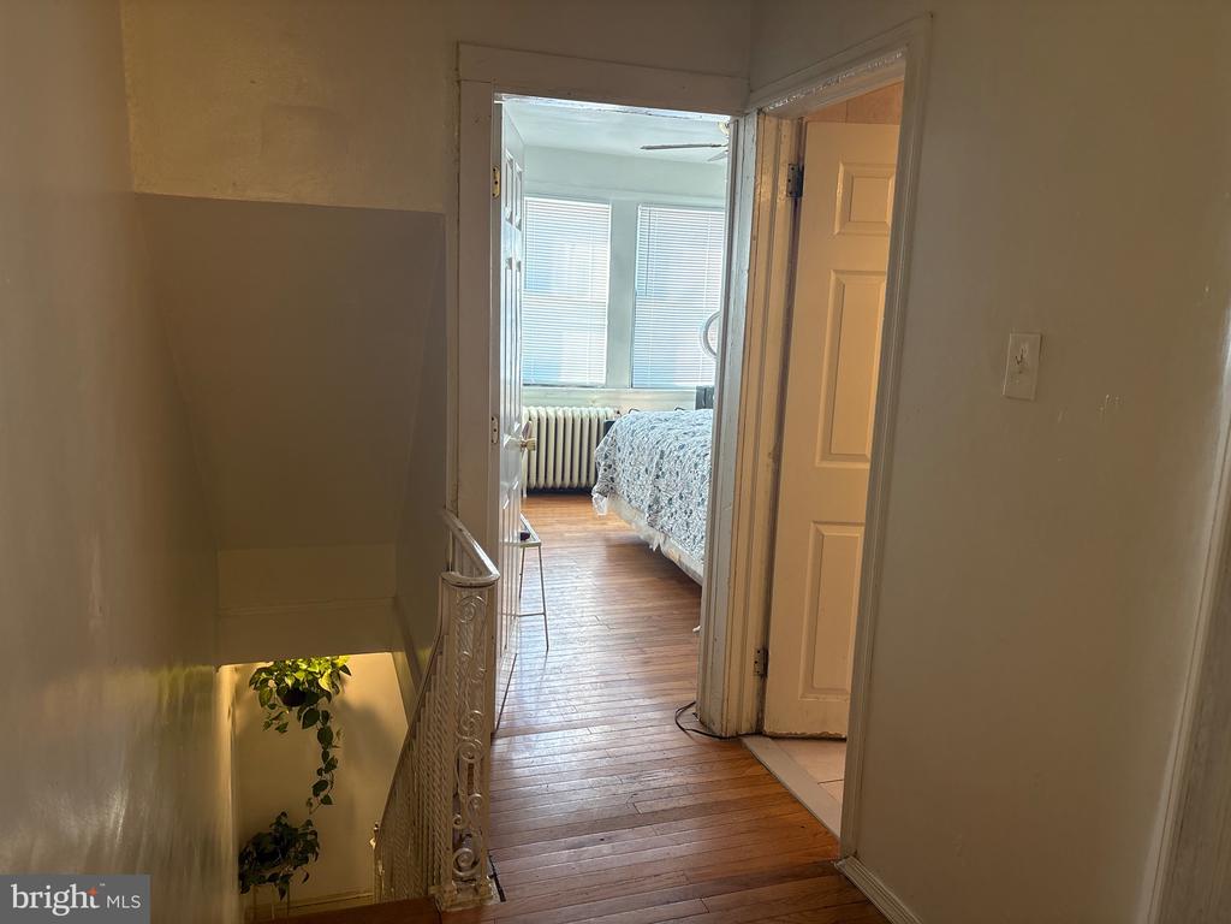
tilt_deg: -10.5
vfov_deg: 53.1
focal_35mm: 26
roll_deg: -1.3
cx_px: 616
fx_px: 925
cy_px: 462
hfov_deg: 67.3
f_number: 1.6
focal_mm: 5.96
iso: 125
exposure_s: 1/120
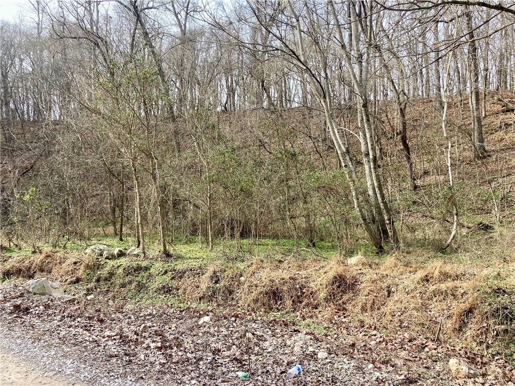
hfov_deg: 63.4
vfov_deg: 49.7
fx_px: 417
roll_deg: +0.6
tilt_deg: +3.0
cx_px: 258
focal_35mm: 28
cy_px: 193
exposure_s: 1/375
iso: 20
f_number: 1.8
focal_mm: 3.99
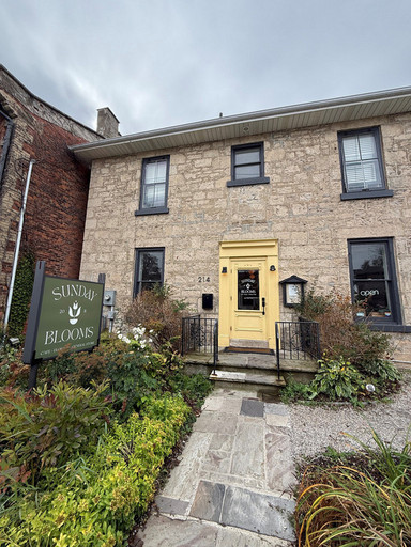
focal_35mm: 14
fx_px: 222
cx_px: 206
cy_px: 274
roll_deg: -0.3
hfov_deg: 85.7
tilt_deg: +11.6
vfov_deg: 102.1
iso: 50
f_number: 2.2
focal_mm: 2.22
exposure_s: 1/585
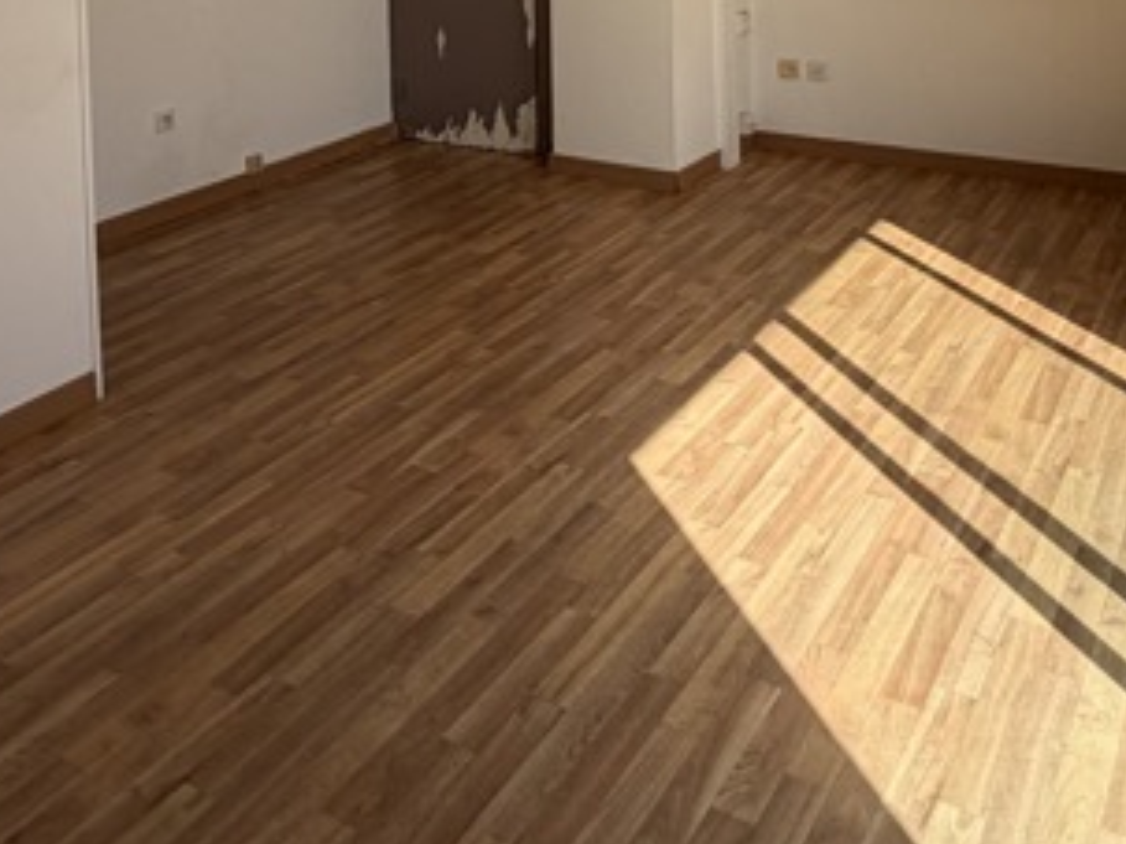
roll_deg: +1.3
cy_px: -145
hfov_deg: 49.9
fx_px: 1203
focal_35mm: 37
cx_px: 658
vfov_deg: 32.5
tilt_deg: -1.6
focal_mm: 2.22
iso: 40
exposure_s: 1/694
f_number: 2.2
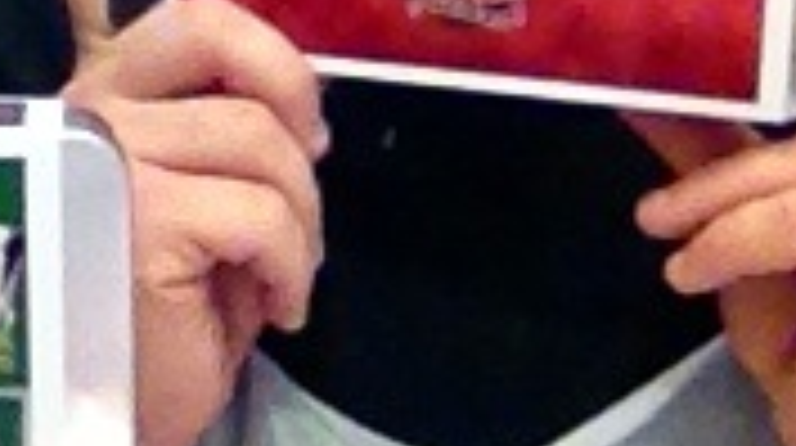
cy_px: -41
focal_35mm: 138
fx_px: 2909
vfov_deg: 8.7
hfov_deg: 15.4
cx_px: 72
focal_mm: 1.85
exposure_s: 1/30
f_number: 2.4
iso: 320
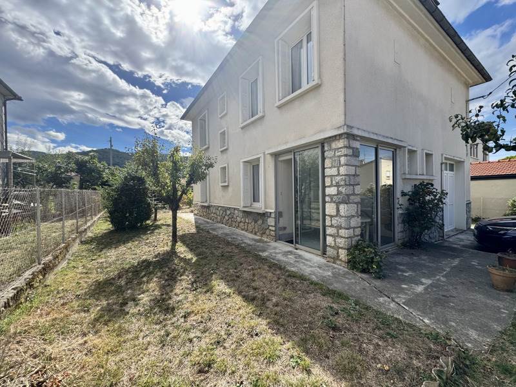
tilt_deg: -1.4
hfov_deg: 102.1
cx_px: 258
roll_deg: +0.8
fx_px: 209
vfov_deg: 85.7
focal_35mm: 14
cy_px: 194
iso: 50
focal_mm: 2.22
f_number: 2.2
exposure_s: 1/1567
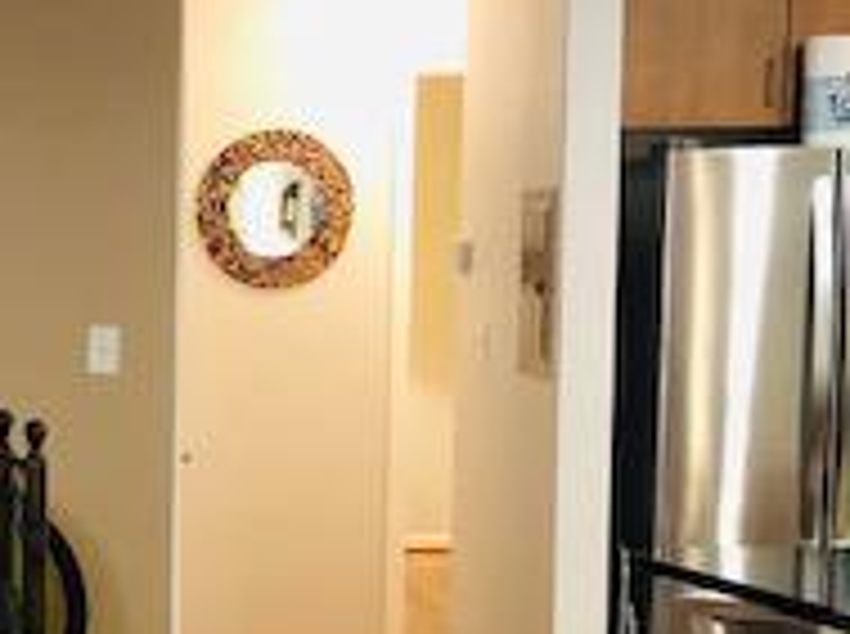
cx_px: -36
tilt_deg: -8.5
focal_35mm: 95
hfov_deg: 19.9
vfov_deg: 15.3
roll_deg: +0.6
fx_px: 2328
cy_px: 612
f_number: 1.8
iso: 80
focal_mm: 3.99
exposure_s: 1/15
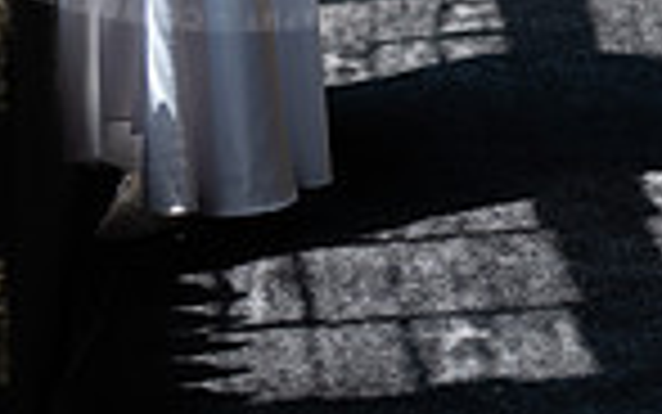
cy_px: -554
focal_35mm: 156
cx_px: 194
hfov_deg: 13.4
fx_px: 2816
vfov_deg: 7.8
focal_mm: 50
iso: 125
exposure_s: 1/1250
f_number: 1.2
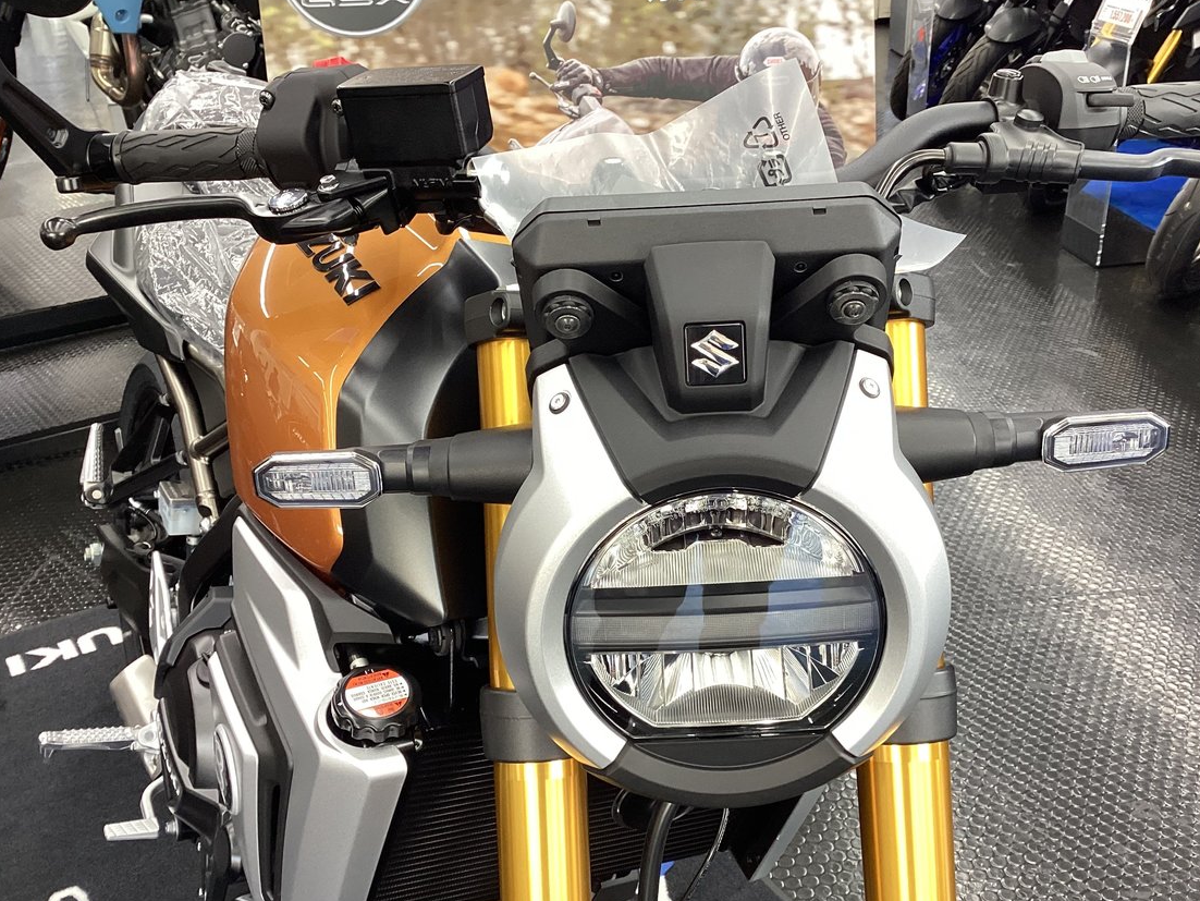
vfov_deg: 39.6
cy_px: 512
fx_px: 1248
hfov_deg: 51.3
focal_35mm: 36
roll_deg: +1.5
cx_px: 659
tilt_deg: -28.7
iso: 100
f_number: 2.4
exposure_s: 1/60
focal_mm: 3.3
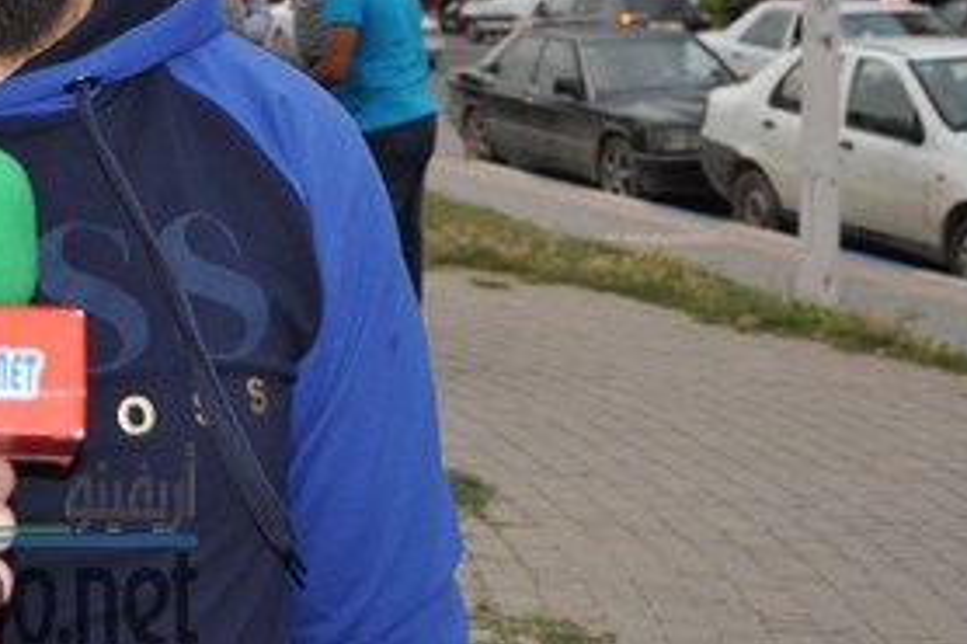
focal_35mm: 69
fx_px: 1852
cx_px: -24
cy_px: -2
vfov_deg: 19.2
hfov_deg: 27.4
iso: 200
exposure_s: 1/200
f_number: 4
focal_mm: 20
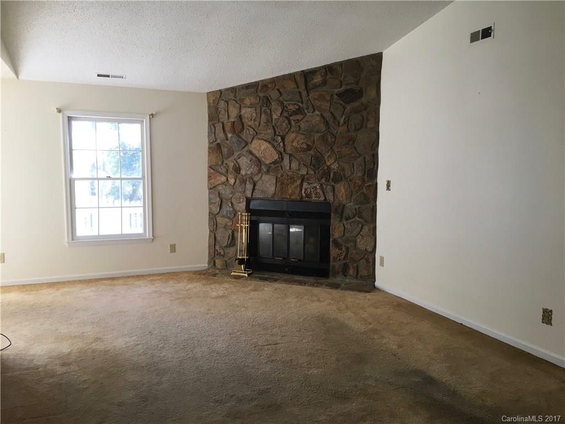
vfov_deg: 48.2
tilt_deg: -5.6
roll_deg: -0.1
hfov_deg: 61.7
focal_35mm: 29
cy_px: 212
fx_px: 473
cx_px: 282
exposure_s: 1/30
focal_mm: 4.15
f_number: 2.2
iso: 32
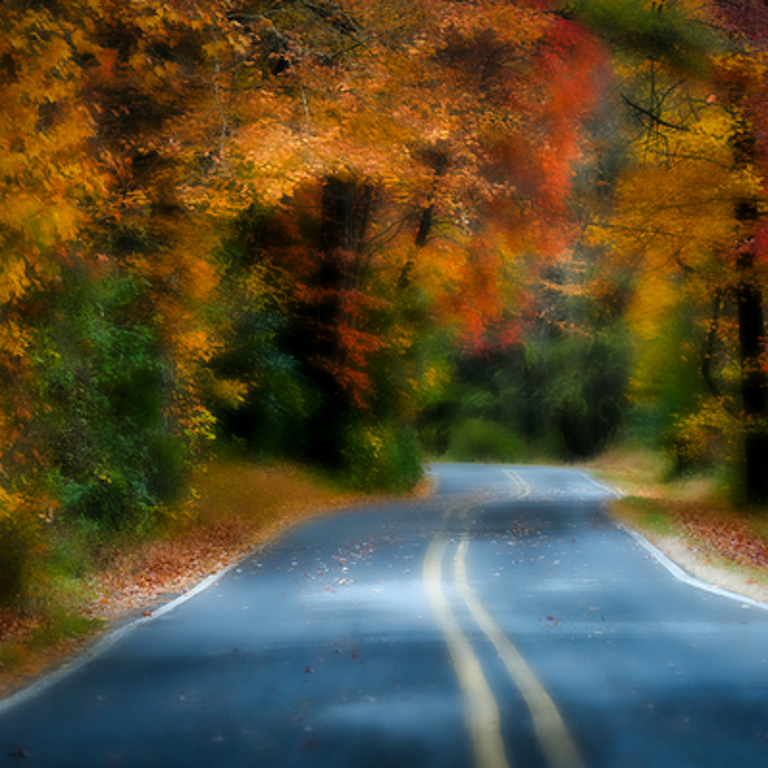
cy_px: 384
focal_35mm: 256
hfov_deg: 6.8
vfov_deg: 6.8
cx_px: 472
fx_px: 6426
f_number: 6.3
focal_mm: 200
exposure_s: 1/80
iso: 100
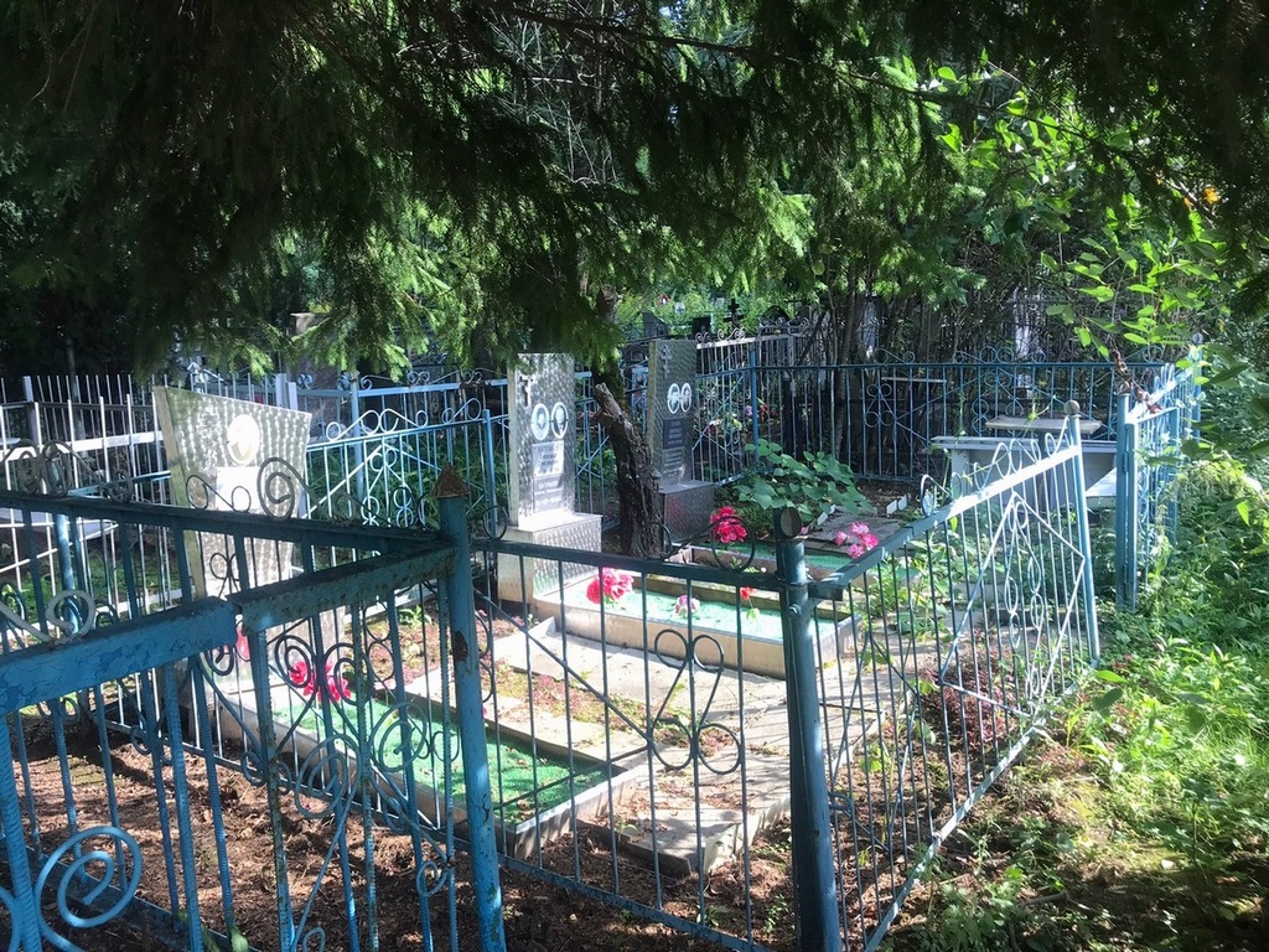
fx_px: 1026
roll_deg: +2.2
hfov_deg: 63.4
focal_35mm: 28
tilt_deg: -8.6
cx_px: 634
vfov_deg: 49.7
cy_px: 476
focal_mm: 3.99
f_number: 1.8
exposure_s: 1/143
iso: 20
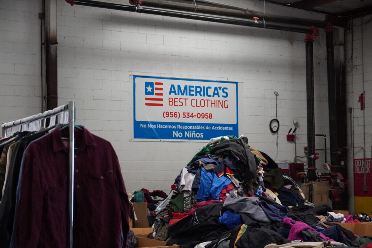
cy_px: 124
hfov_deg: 28.6
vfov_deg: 19.3
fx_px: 729
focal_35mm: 70
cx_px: 186
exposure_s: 1/160
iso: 6400
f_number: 5
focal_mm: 47
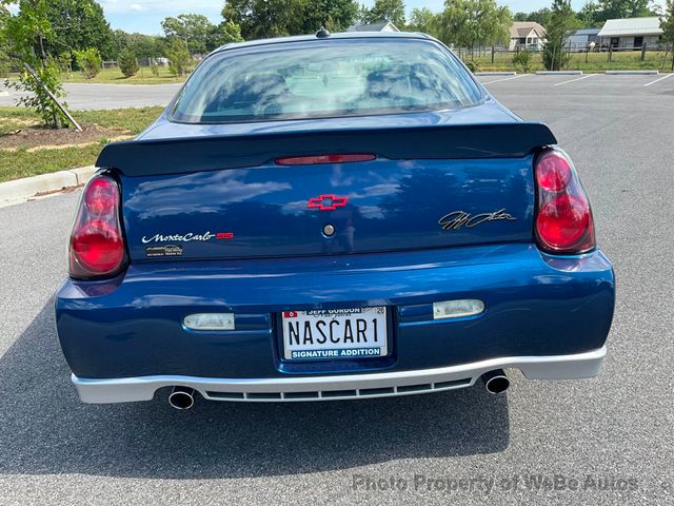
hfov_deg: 61.7
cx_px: 337
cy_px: 253
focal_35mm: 29
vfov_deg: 48.2
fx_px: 565
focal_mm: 3
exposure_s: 1/691
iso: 25
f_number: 1.8
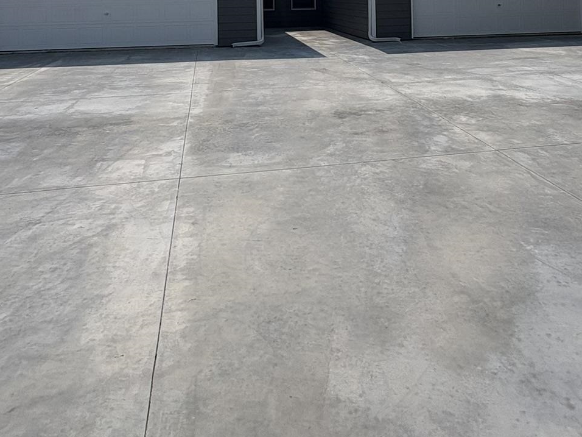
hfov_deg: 60.0
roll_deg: +1.1
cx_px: 301
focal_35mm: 30
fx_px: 504
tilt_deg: +1.7
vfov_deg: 39.9
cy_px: -20
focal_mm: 2.22
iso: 50
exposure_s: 1/4630
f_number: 2.2
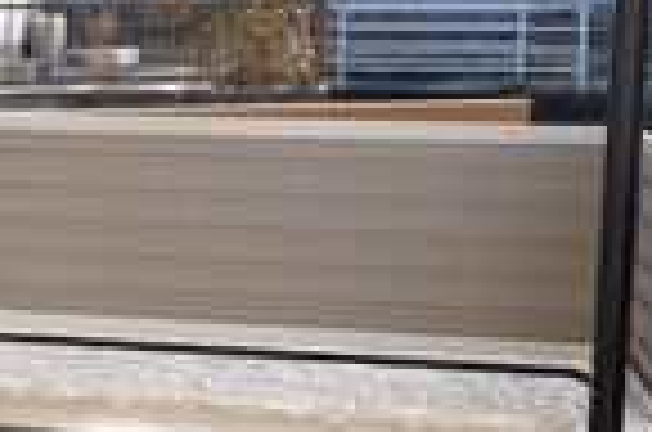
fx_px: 1500
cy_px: 182
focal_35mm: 83
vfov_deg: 16.4
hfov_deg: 22.2
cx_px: -175
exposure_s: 1/100
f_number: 9
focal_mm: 16
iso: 200
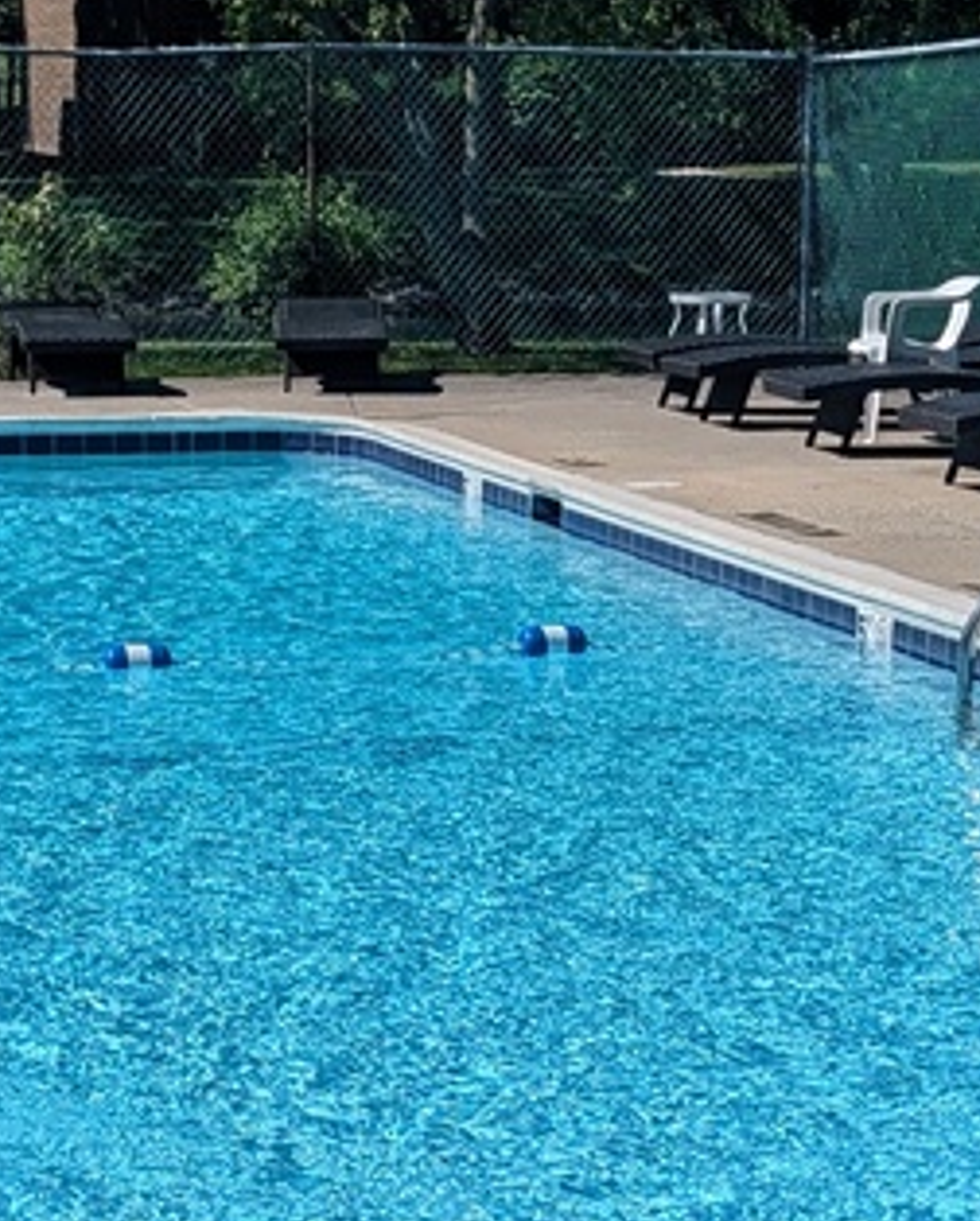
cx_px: 152
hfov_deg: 14.3
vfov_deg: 17.8
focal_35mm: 107
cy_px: 906
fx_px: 3872
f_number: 1.68
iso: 21
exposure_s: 1/2193
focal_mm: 6.9
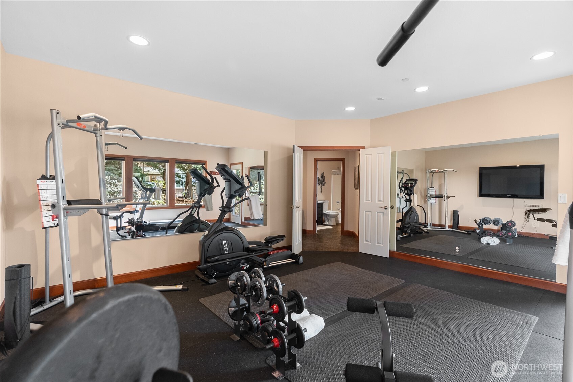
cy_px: 191
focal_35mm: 16
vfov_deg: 73.8
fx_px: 255
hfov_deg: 96.7
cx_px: 286
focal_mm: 16
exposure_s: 1/5
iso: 1600
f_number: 7.1
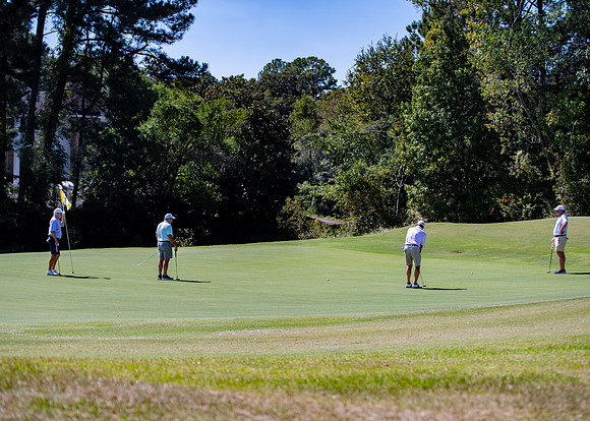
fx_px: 1302
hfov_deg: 25.5
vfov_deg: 18.4
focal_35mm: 78
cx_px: 293
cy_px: 217
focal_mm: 70
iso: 100
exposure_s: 1/1600
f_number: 2.8
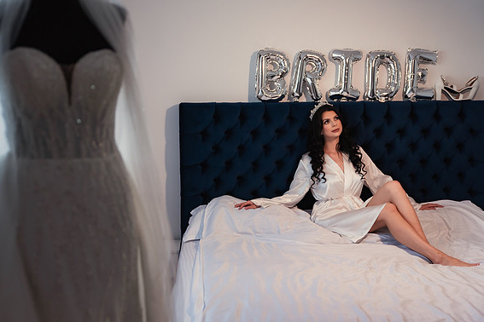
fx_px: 672
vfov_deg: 27.0
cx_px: 238
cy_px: 158
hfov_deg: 39.6
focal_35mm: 50
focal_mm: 46
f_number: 2.8
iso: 400
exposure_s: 1/200
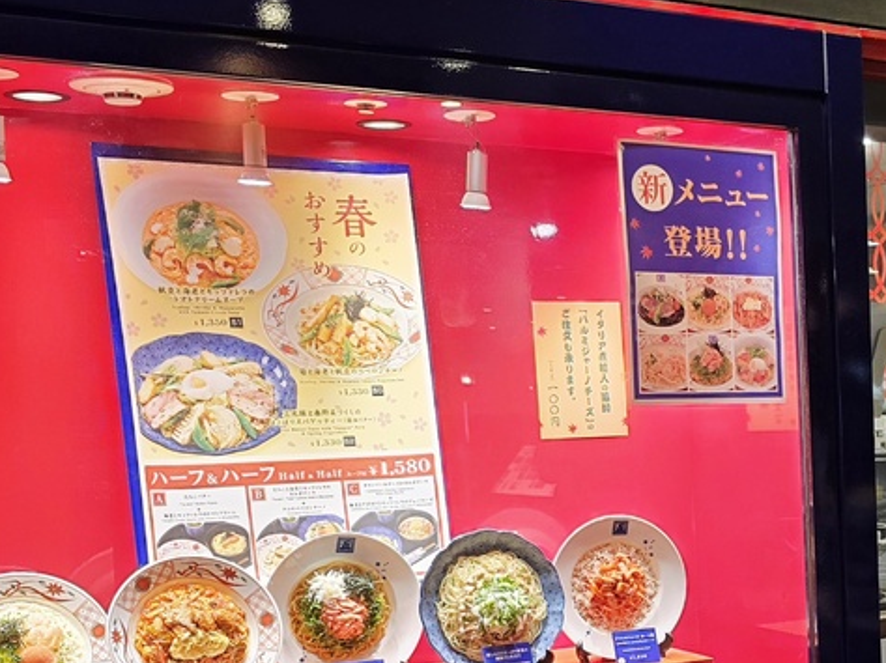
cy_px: 589
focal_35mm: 60
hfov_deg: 30.2
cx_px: 862
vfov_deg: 23.8
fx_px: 1535
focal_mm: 6.3
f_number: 1.7
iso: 125
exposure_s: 1/101
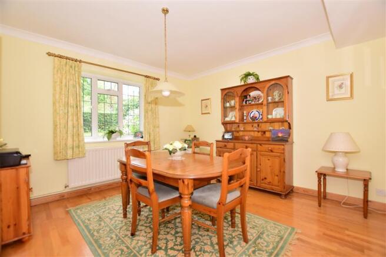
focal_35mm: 15
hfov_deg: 100.4
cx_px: 193
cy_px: 128
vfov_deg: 77.3
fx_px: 161
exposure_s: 1/25
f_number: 5
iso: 200
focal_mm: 10
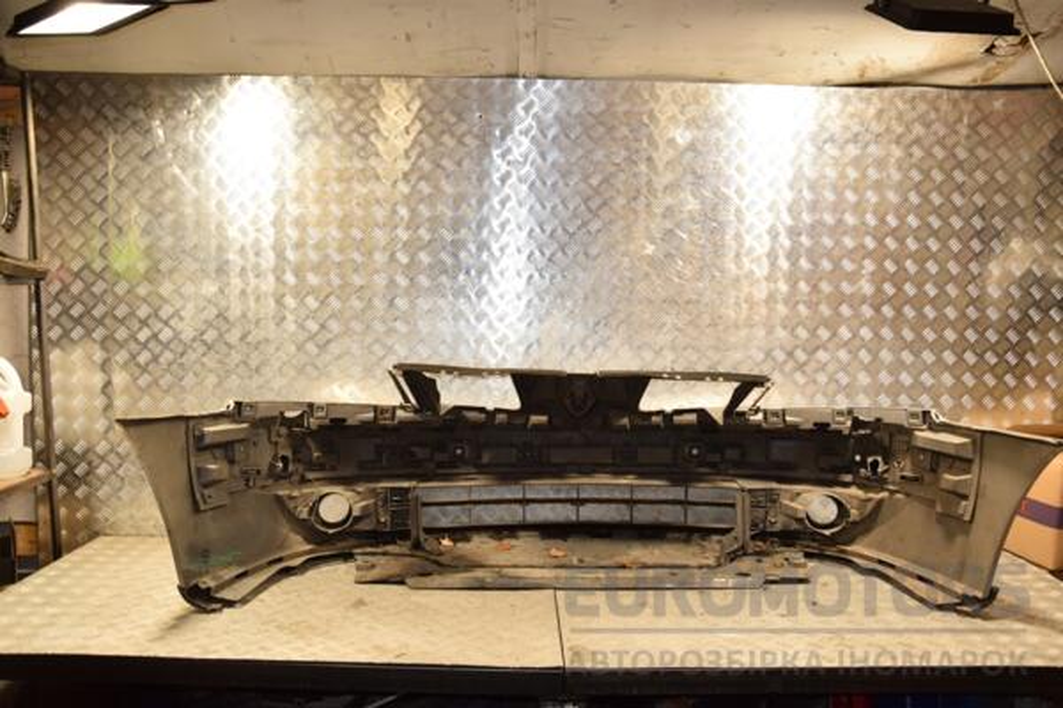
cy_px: 354
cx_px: 532
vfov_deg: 41.7
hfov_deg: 59.5
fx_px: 930
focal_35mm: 32
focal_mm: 21
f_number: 5.6
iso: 800
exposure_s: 1/200
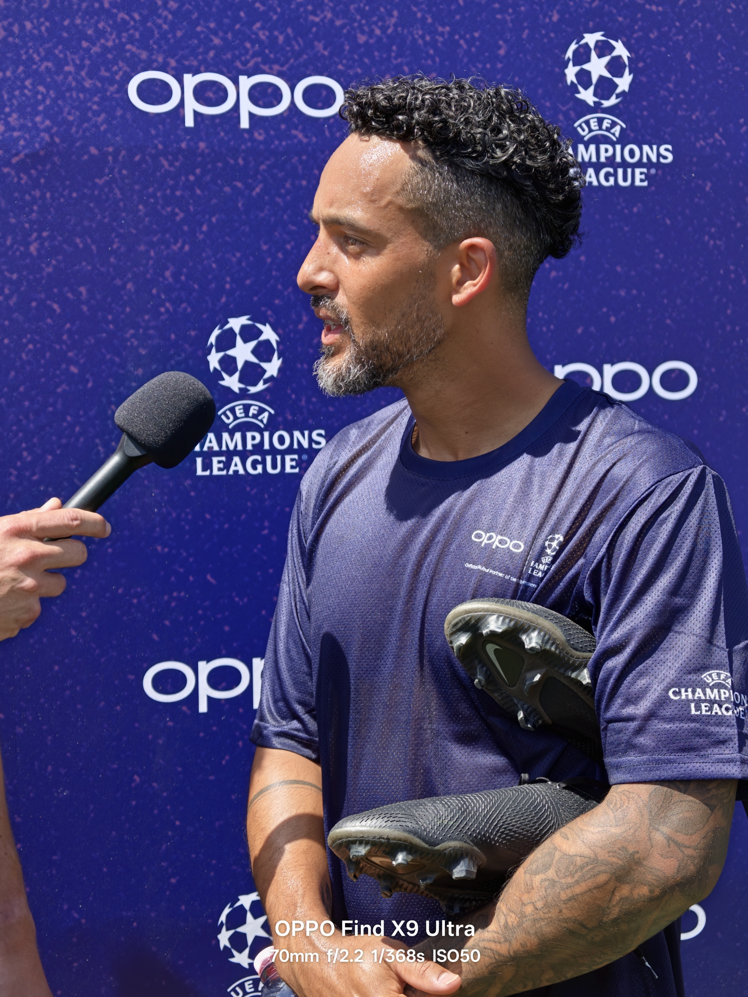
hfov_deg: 20.7
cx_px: 375
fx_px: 2046
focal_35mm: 71
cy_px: 503
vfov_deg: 27.4
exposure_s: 1/368
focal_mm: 20.1
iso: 50
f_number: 2.2
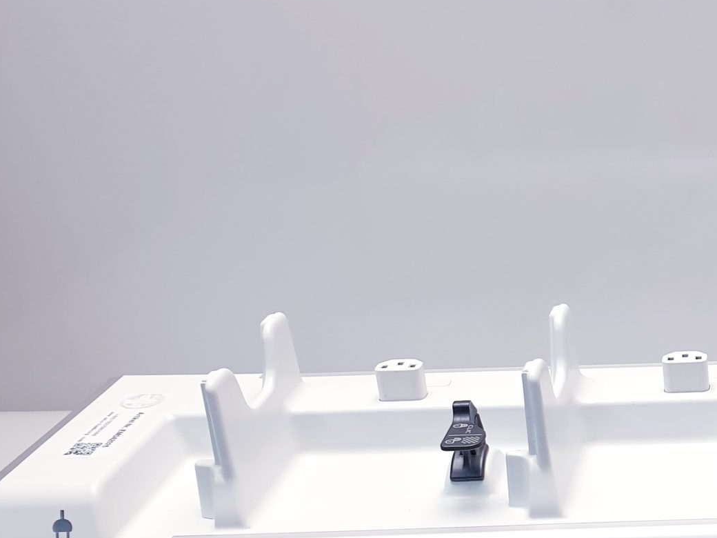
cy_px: 487
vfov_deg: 22.4
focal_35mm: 64
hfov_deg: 27.9
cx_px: 769
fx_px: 1326
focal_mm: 4.3
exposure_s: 1/100
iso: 100
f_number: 2.4
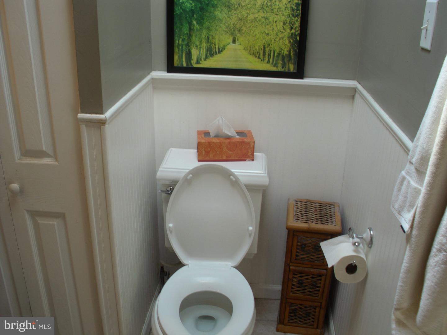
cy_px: 168
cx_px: 224
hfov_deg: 49.0
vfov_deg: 37.7
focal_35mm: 38
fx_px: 491
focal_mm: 6.3
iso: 50
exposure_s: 1/66
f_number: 2.9
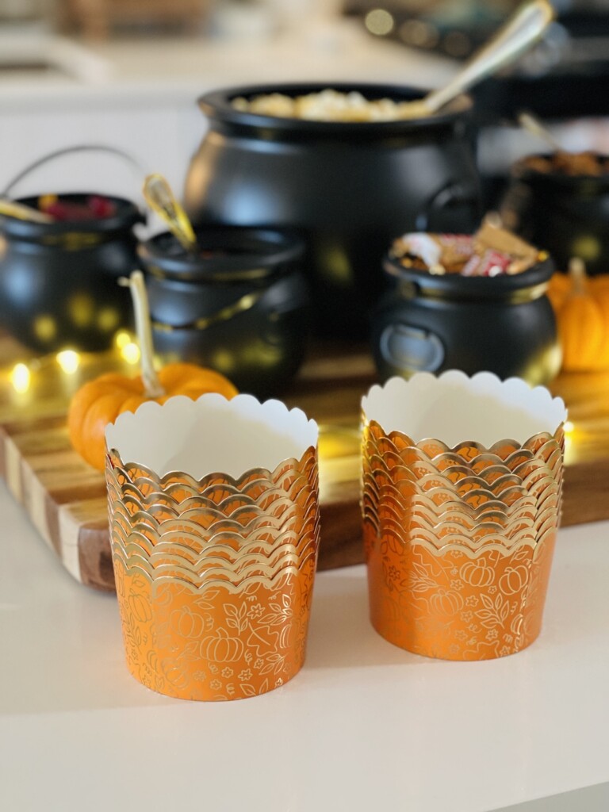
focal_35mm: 64
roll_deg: -1.4
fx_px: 1501
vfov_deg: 30.3
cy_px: 406
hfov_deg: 22.9
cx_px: 304
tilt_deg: -21.1
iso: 320
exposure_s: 1/24
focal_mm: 7.5
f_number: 2.2
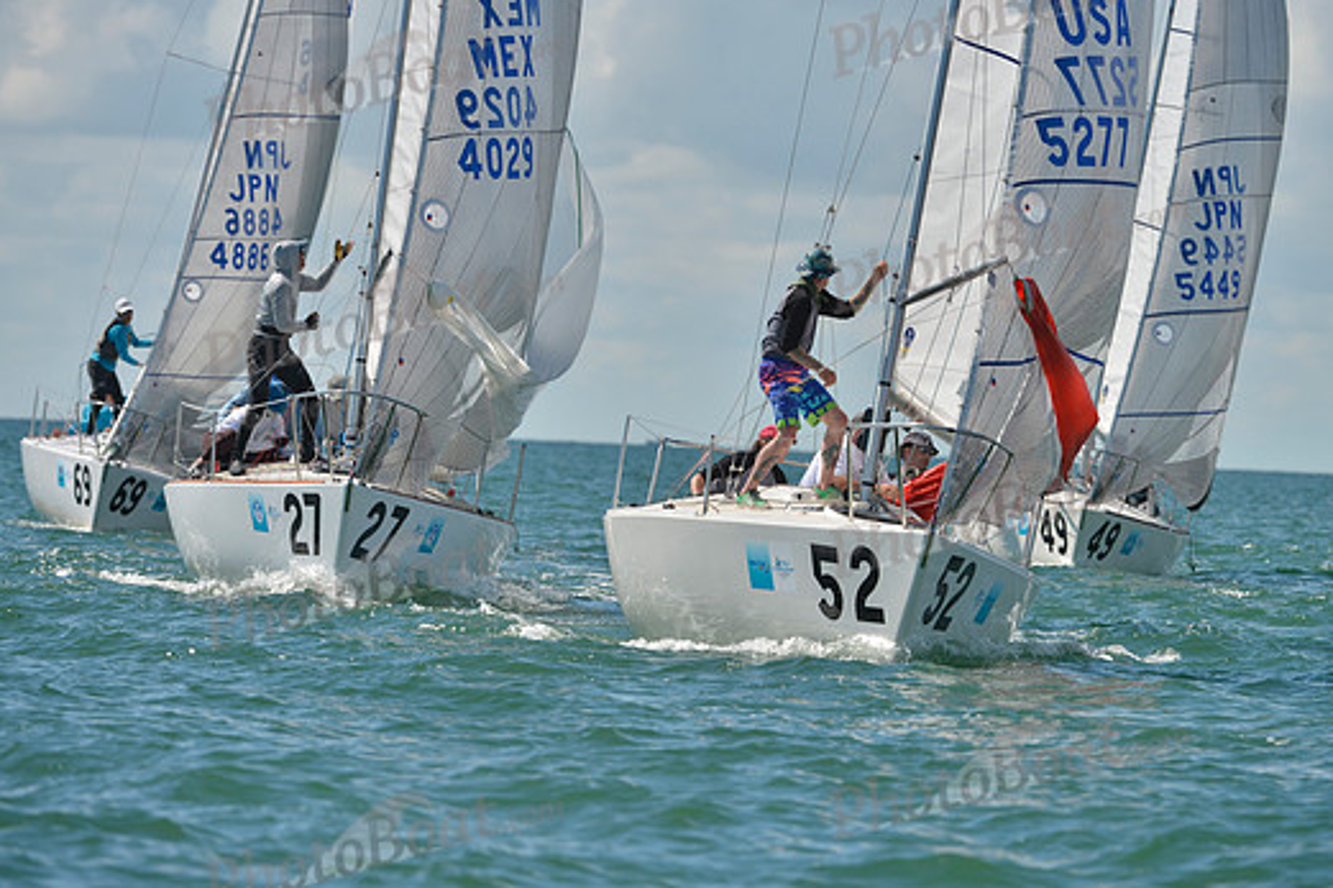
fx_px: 11956
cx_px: 698
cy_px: 416
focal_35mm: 323
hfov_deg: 6.4
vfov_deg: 4.3
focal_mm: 290
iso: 200
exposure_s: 1/1250
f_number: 6.3
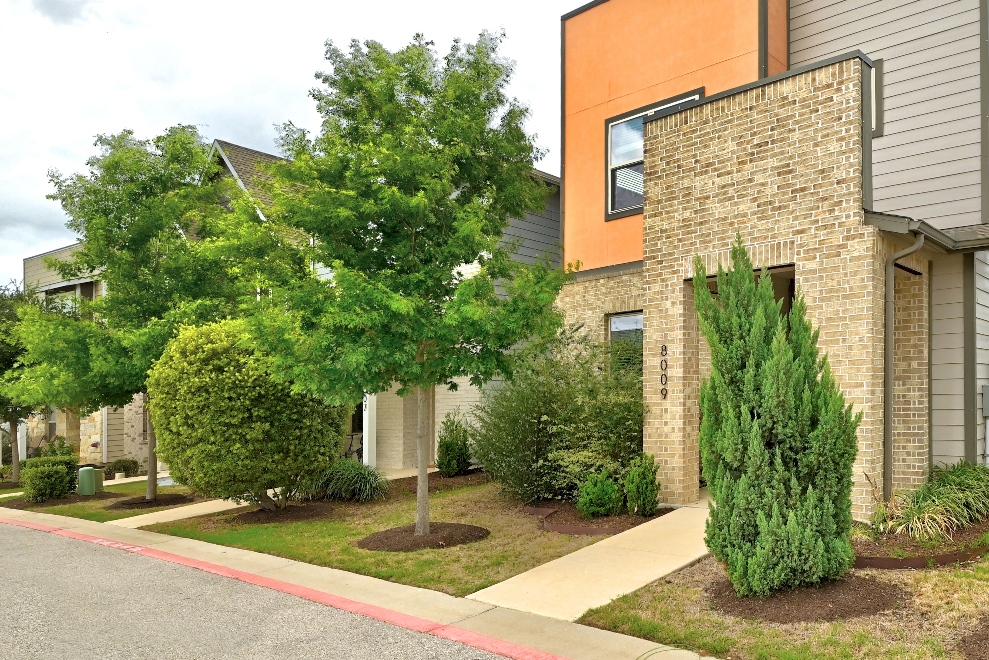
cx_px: 664
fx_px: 632
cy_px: 322
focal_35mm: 23
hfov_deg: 73.6
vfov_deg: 55.1
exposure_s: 1/250
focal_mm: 14
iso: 400
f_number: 10
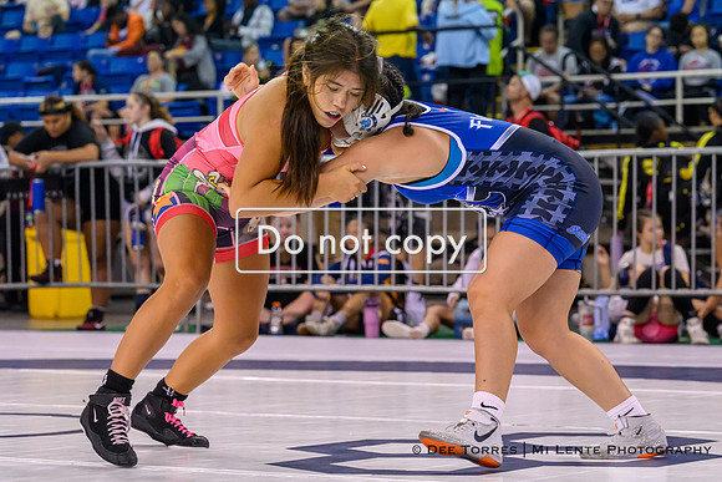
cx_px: 280
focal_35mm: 133
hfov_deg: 15.4
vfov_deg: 10.3
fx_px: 2674
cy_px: 245
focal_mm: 102
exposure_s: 1/800
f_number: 5.6
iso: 6400
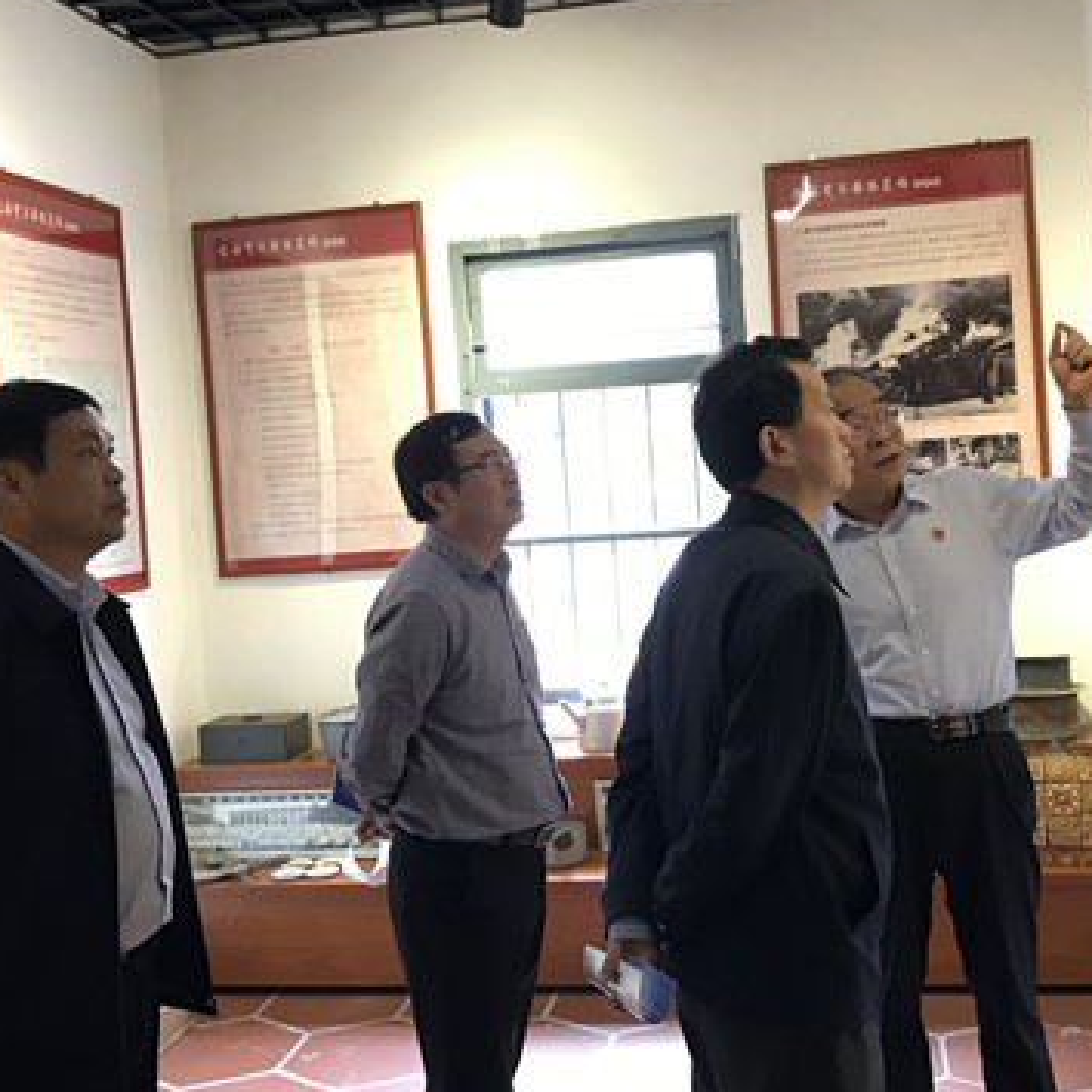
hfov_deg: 40.0
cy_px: 509
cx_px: 571
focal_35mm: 42
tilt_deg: -2.2
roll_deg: +4.4
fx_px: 1499
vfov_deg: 40.0
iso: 80
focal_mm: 3.99
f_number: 1.8
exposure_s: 1/16
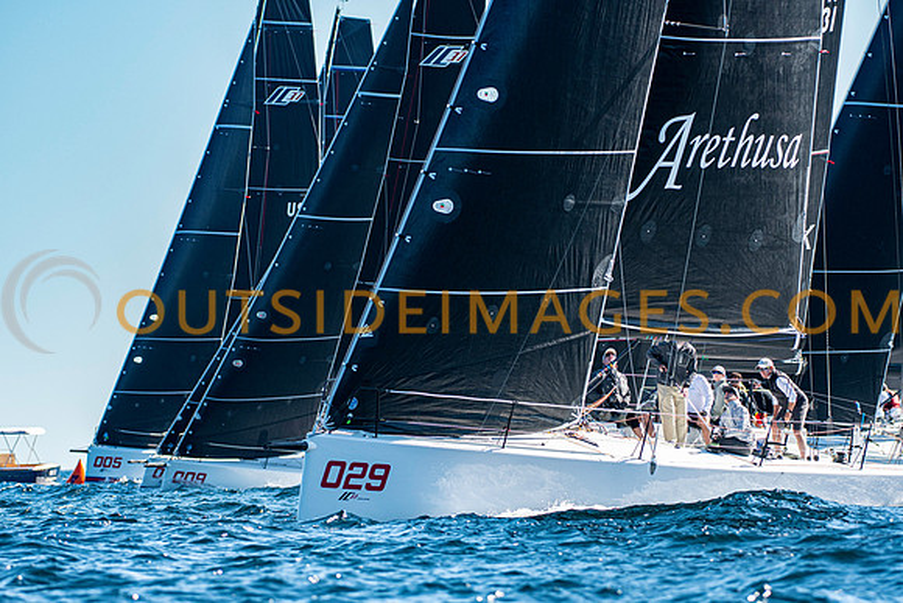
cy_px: 301
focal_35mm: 376
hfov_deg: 5.5
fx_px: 9439
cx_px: 440
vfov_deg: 3.7
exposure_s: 1/1000
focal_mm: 240
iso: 320
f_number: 5
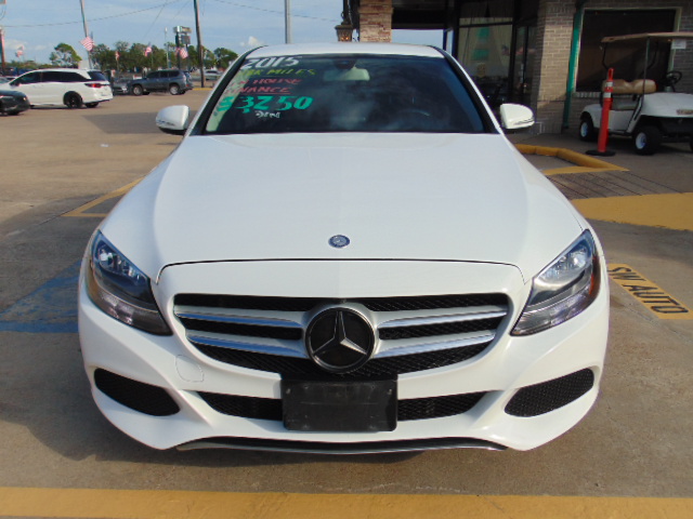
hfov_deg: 60.0
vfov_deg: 46.8
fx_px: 601
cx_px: 346
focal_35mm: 30
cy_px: 260
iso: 80
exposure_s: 1/320
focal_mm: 5.4
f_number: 8
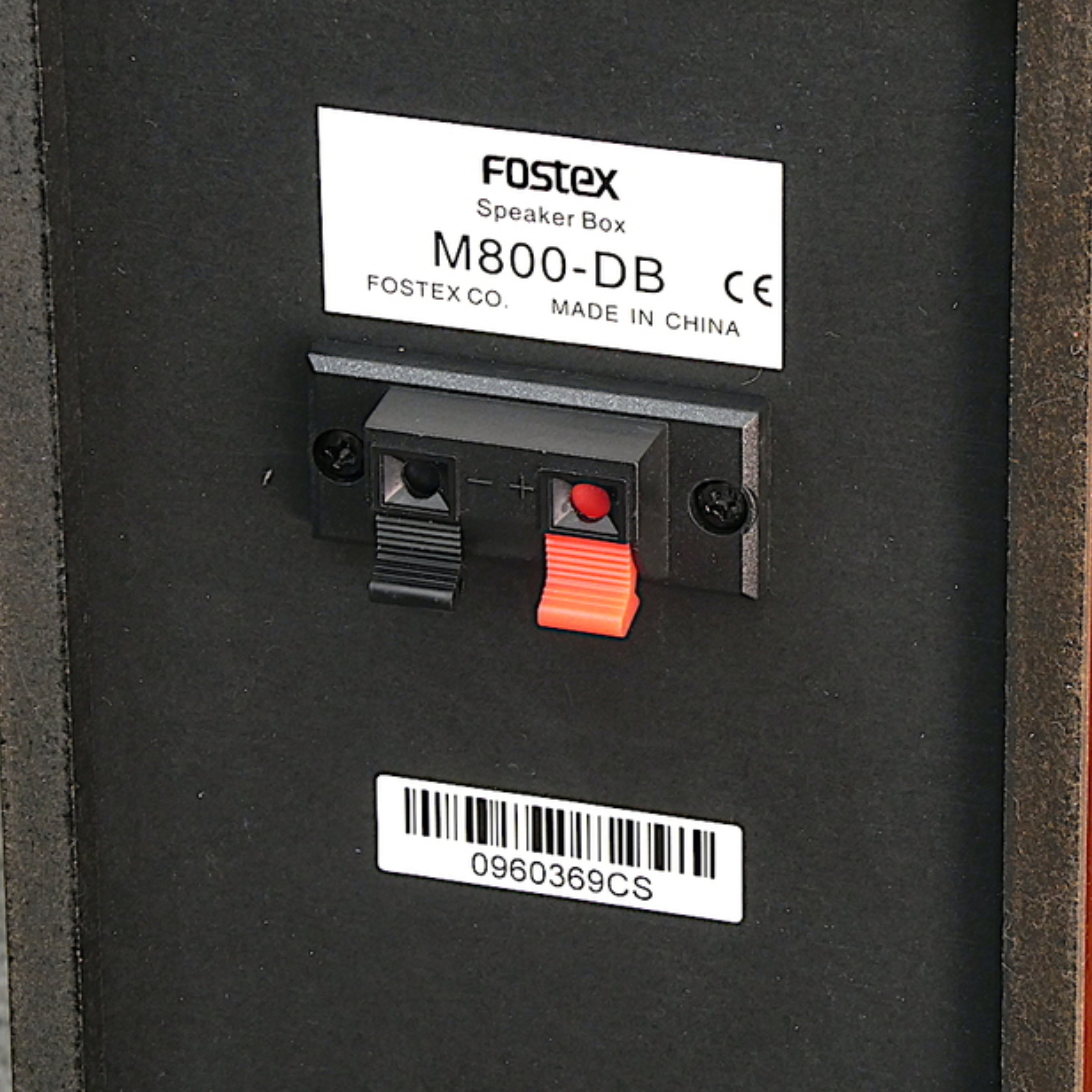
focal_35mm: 197
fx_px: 7031
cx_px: 613
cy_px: 463
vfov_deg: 8.9
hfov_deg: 8.9
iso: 200
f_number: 5.4
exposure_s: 1/10
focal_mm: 25.6
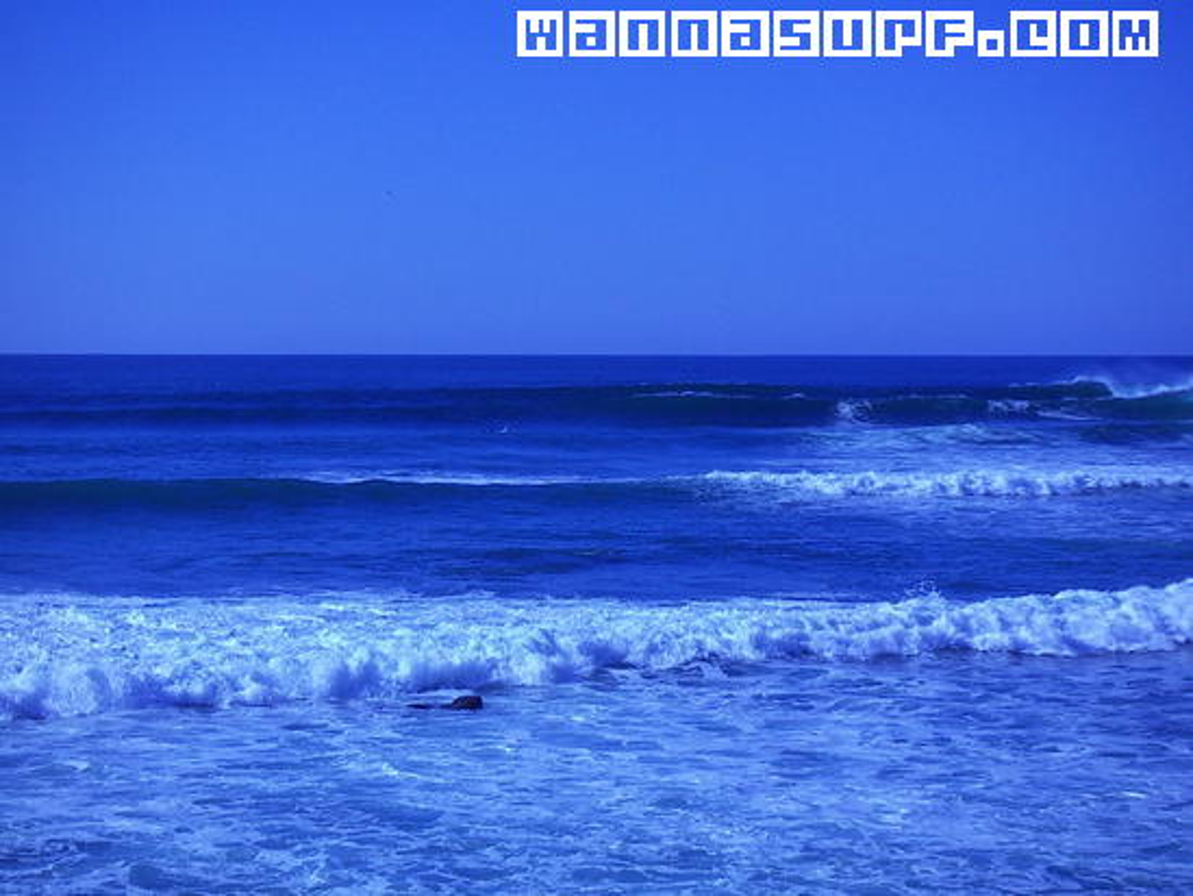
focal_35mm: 98
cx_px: 596
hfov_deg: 20.0
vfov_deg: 15.1
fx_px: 3378
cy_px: 448
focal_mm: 13
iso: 50
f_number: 8
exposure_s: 1/250
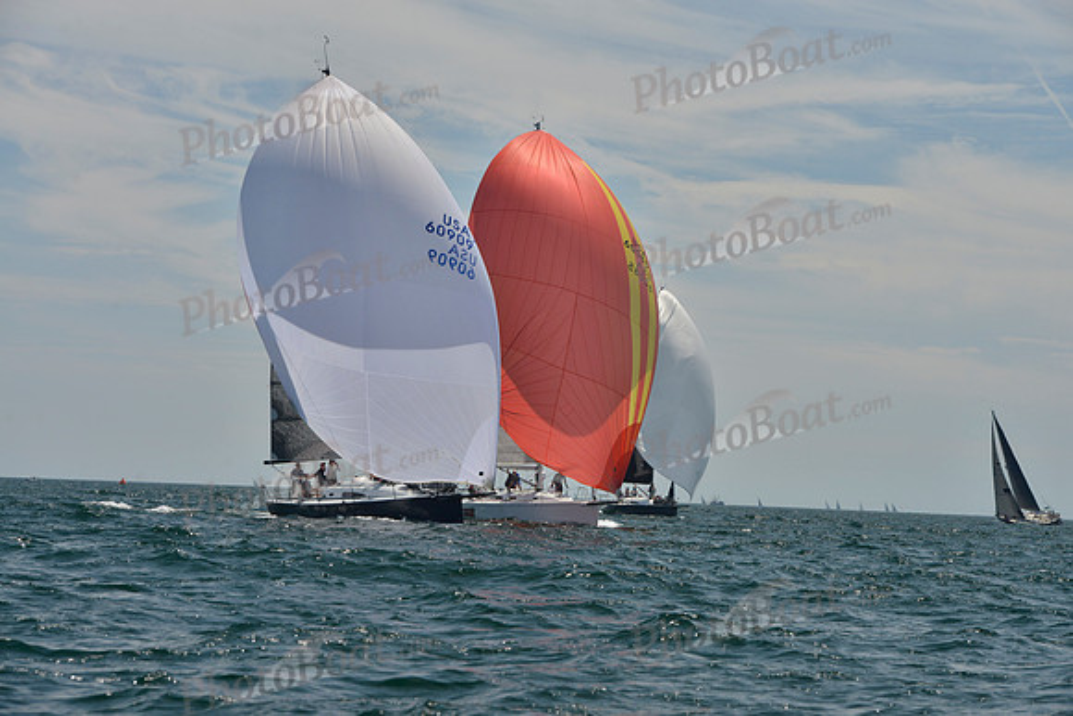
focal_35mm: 100
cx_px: 536
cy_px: 358
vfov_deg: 13.7
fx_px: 2981
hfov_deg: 20.4
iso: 400
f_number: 9
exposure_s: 1/800
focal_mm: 100
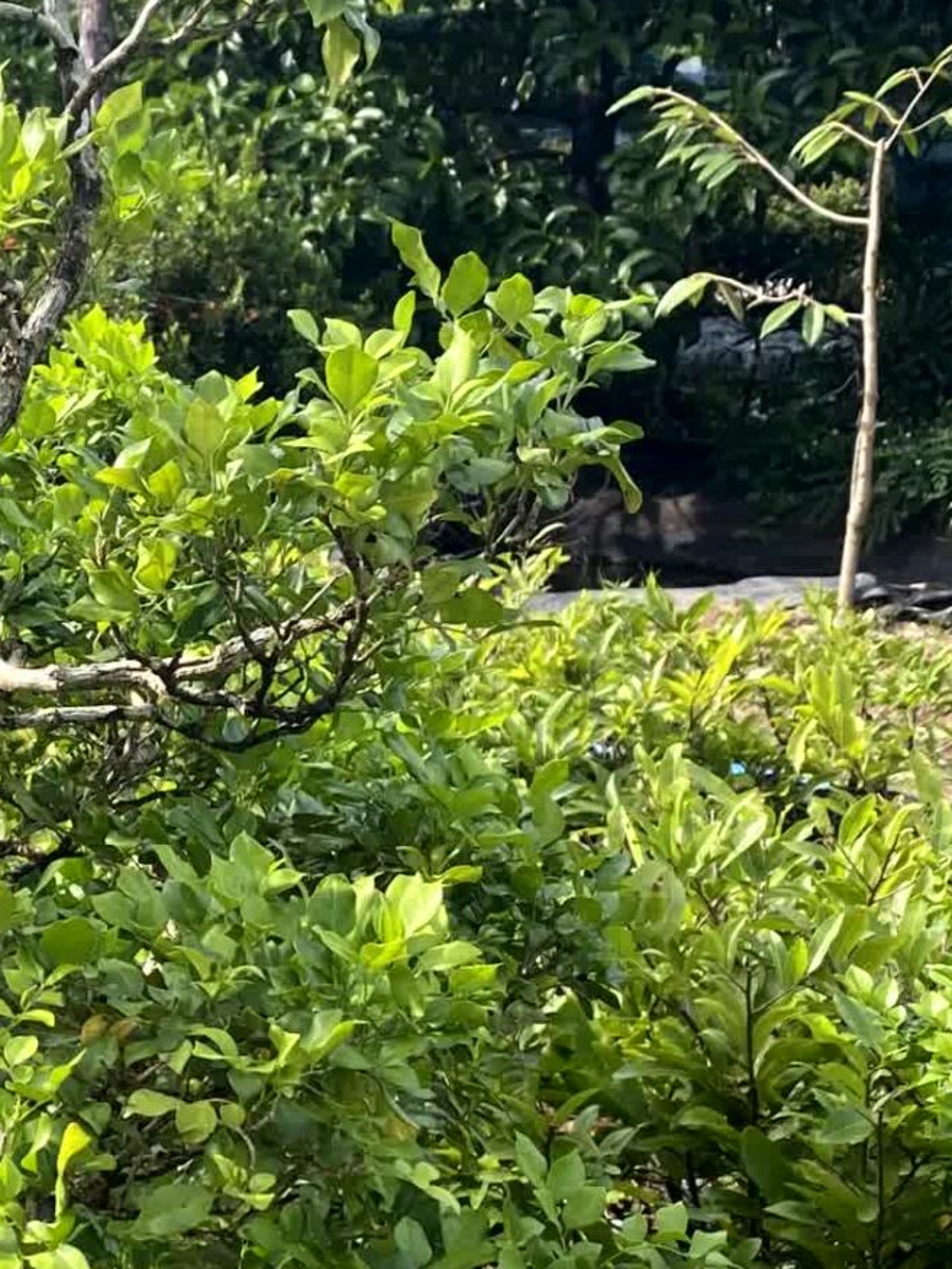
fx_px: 2787
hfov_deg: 18.7
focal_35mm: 76
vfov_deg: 25.5
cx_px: -65
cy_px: 829
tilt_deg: -13.1
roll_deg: +1.3
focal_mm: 4.25
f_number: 1.8
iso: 32
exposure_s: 1/576
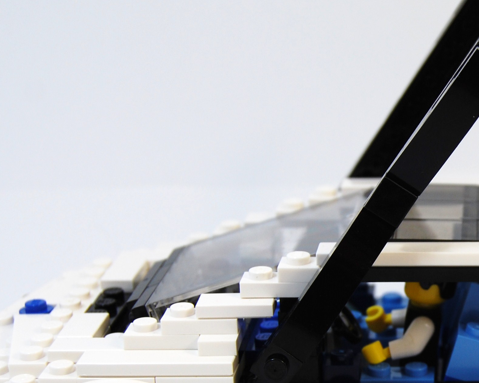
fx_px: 1574
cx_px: 472
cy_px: 273
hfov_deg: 16.9
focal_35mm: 111
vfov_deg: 13.9
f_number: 5.6
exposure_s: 1/125
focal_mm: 32
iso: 125
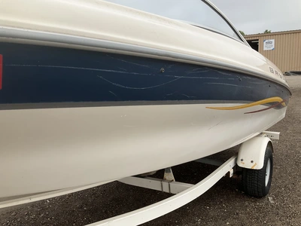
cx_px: 150
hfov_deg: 61.7
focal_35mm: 29
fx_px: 252
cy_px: 113
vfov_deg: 48.2
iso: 25
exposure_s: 1/1730
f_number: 1.8
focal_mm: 3
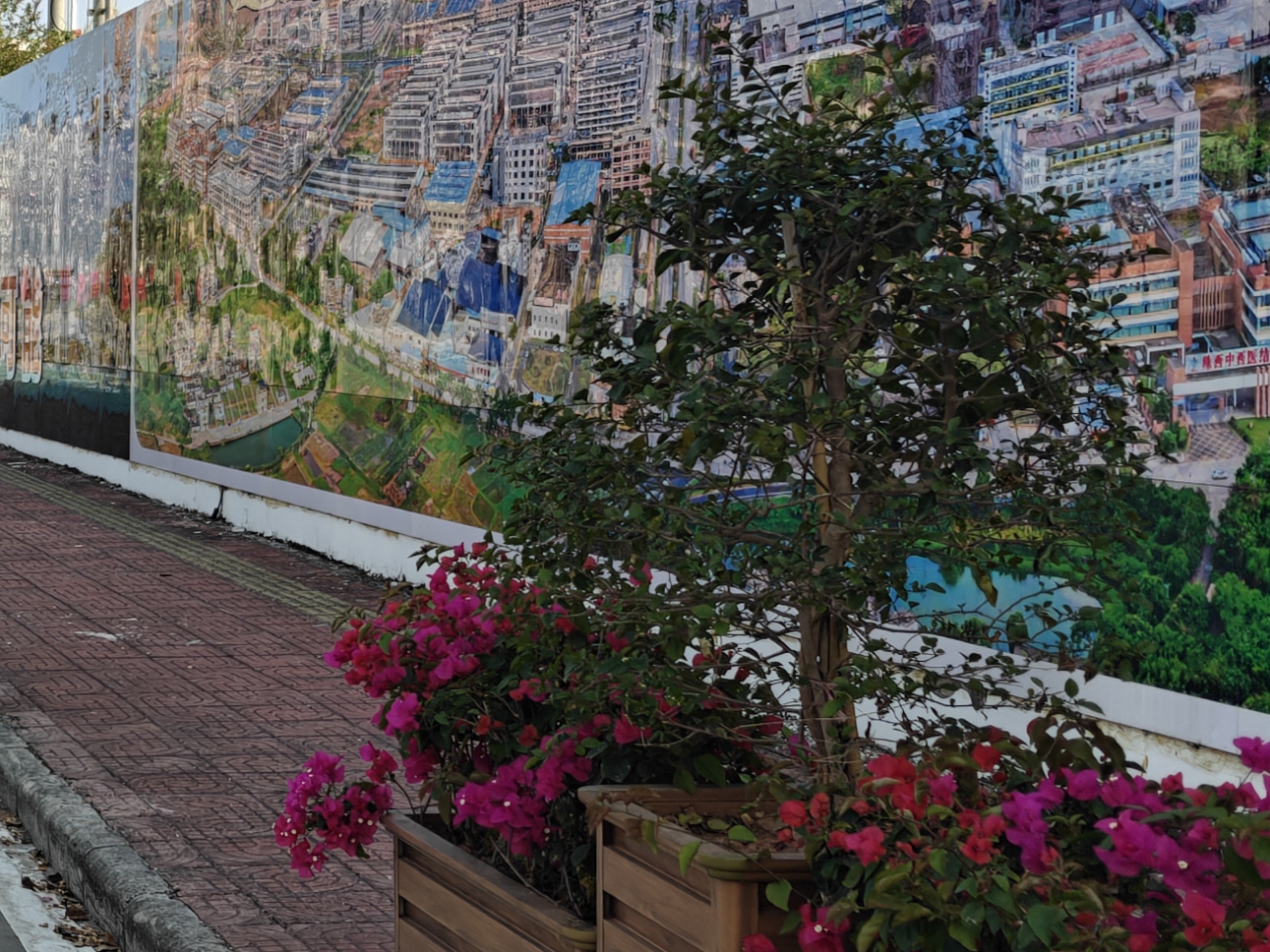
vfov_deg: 20.2
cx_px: -450
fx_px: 2678
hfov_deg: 23.2
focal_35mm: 73
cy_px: 424
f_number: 1.6
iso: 64
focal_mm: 6.06
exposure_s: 1/859
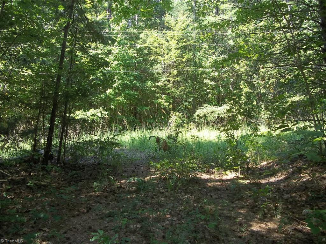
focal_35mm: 32
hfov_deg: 56.8
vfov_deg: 44.2
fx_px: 301
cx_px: 163
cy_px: 122
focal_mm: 5.7
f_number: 2.9
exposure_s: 1/100
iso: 64
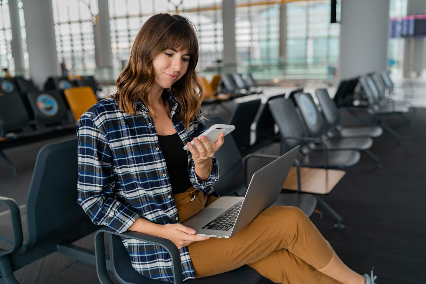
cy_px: 142
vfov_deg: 37.9
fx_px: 414
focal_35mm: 35
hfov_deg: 54.4
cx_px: 213
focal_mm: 35
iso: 160
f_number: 2
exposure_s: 1/250
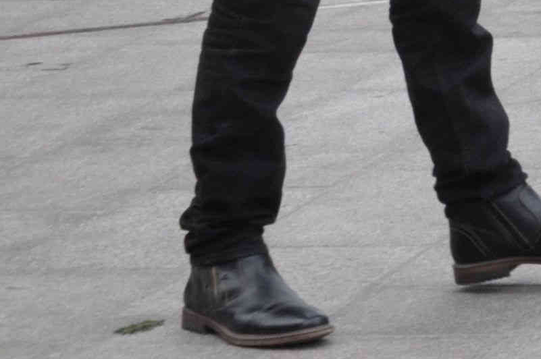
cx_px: 1416
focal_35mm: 305
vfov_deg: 4.4
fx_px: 4578
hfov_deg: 6.4
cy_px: -299
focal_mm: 38
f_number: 7.1
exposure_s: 1/200
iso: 500
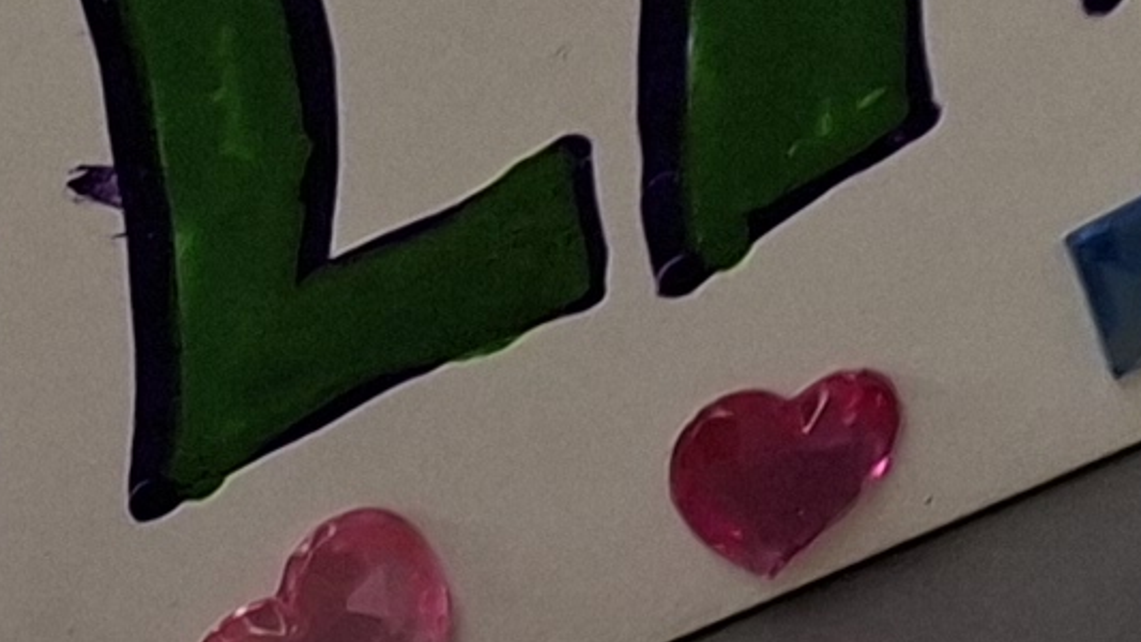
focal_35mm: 188
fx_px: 5689
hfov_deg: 10.1
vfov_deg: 5.3
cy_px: -2337
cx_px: 2680
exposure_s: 1/50
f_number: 1.8
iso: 160
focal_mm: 5.54
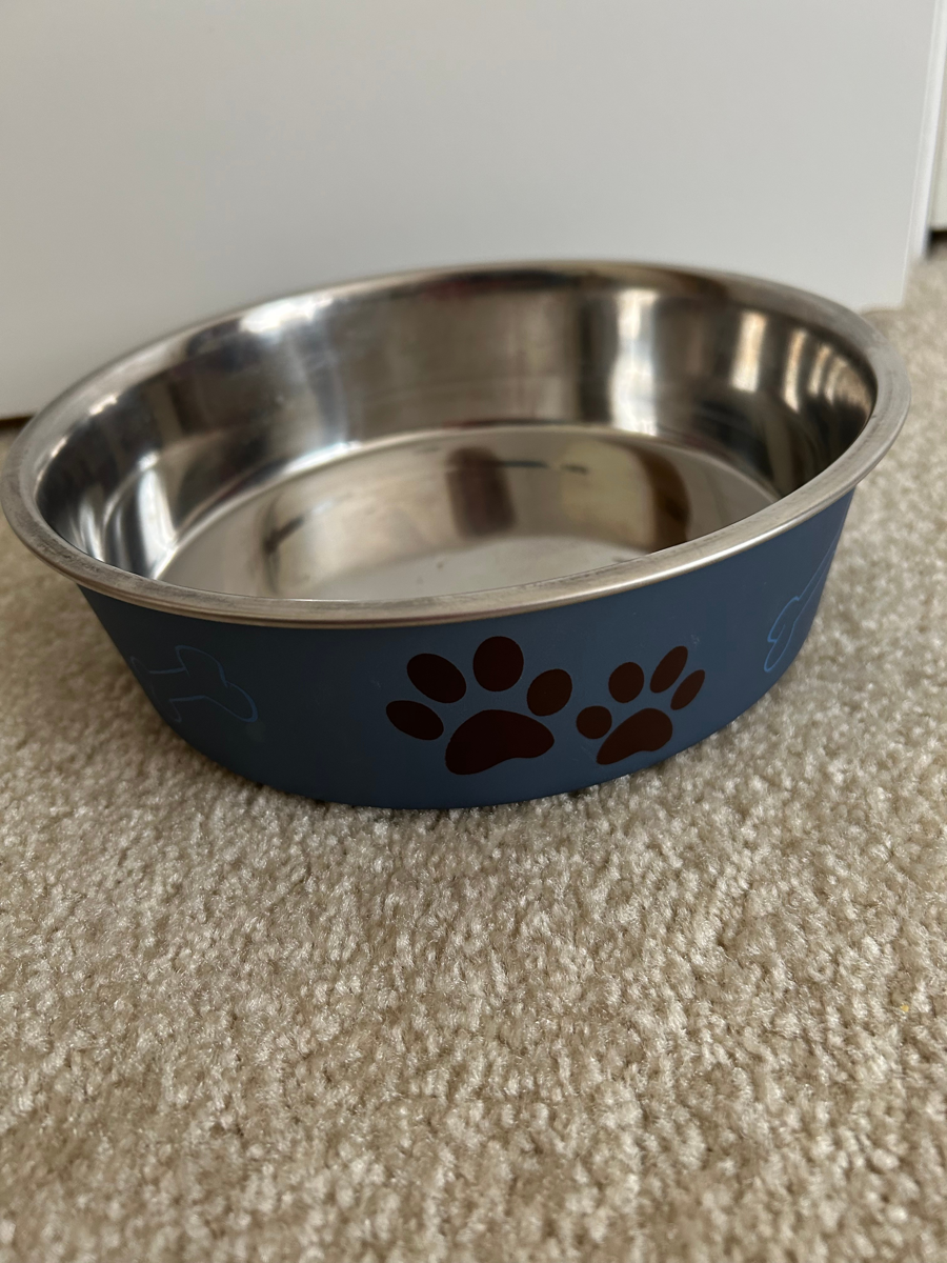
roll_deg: +8.1
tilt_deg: -34.7
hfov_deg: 53.1
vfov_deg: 67.3
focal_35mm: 26
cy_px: 632
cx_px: 474
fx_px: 948
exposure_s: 1/60
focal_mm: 5.7
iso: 200
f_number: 1.5
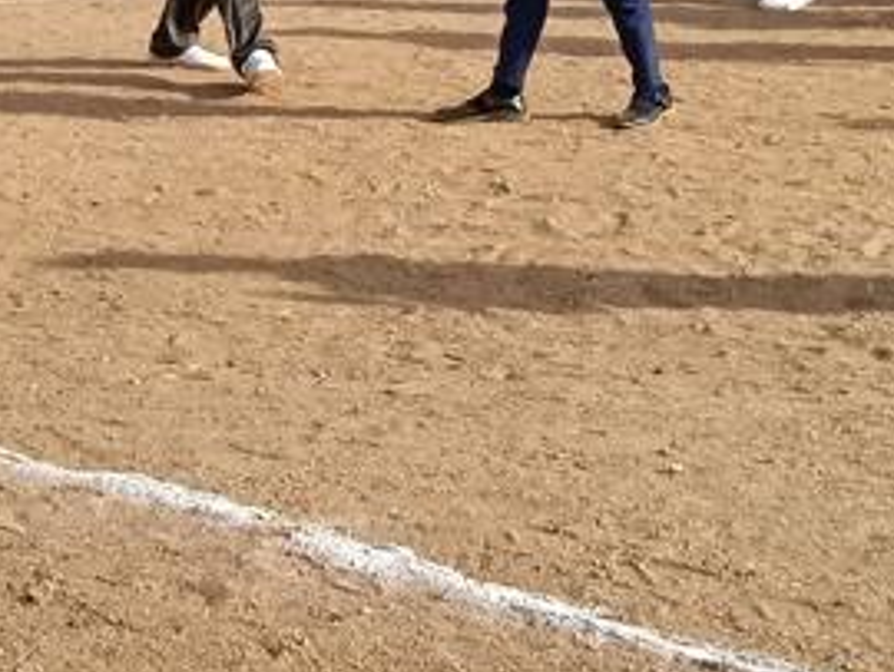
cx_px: 175
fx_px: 3231
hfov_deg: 15.6
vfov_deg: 11.1
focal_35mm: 125
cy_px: -513
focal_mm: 3.98
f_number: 1.8
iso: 50
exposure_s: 1/340
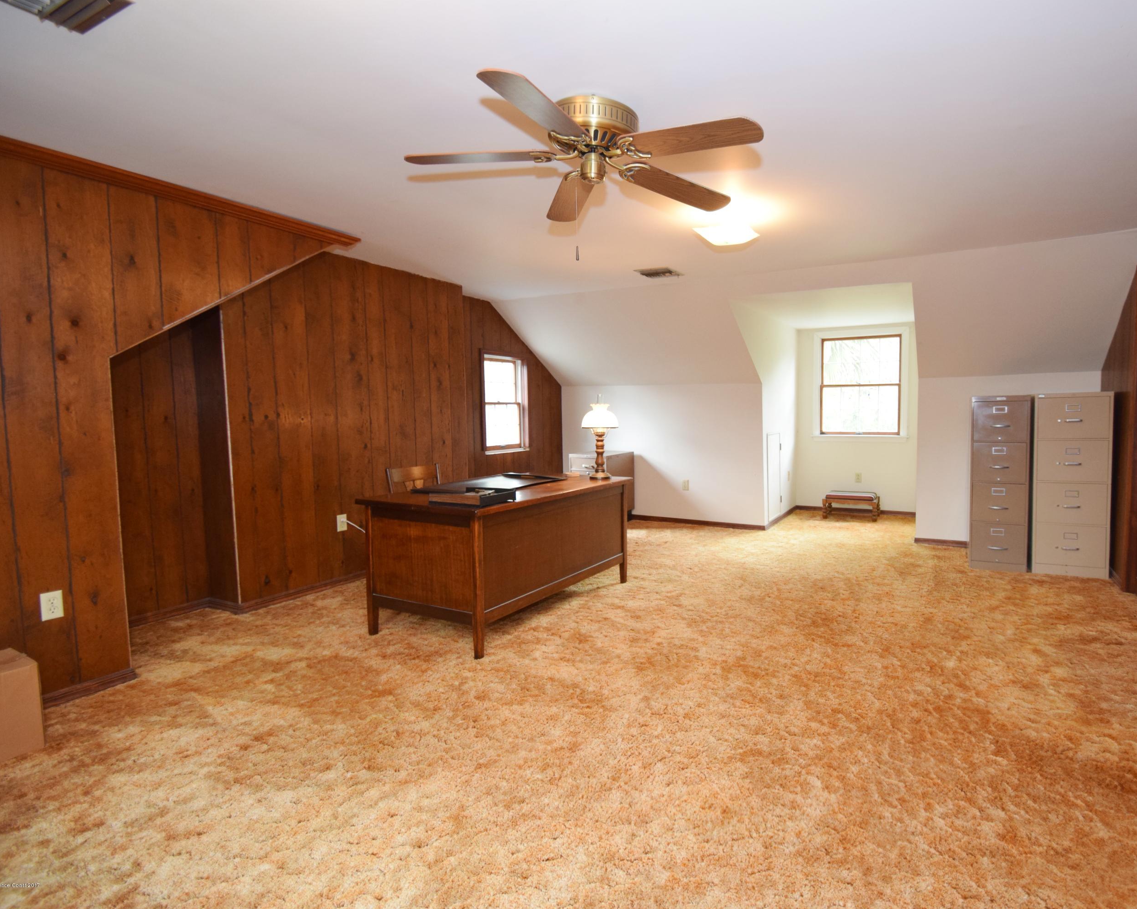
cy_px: 457
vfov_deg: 77.0
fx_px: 572
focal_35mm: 17
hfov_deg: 88.6
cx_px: 678
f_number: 3.5
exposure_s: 1/60
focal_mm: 10
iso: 900
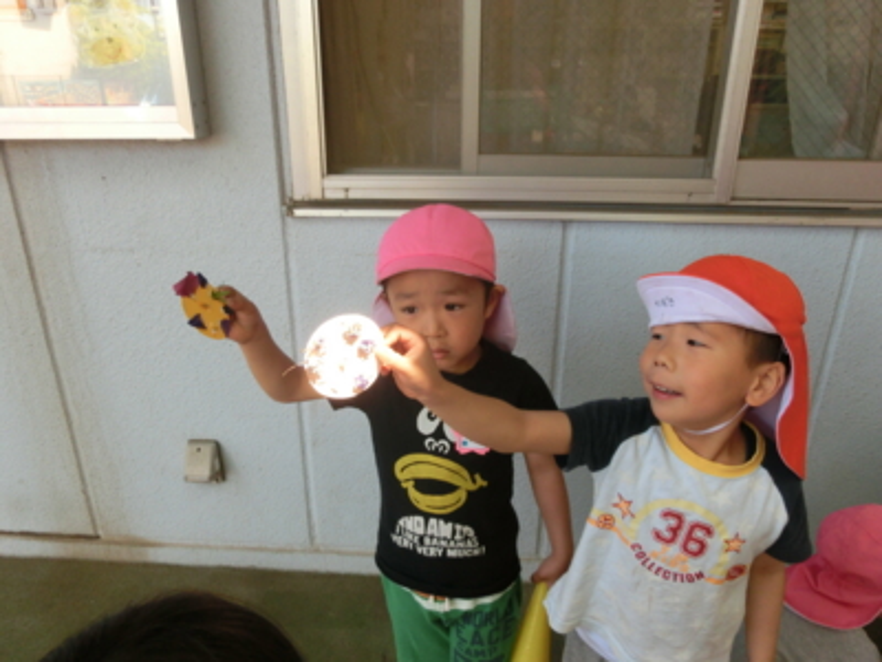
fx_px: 612
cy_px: 331
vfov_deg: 56.8
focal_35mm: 24
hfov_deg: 71.6
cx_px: 441
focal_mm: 4.24
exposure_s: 1/250
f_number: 3
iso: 200
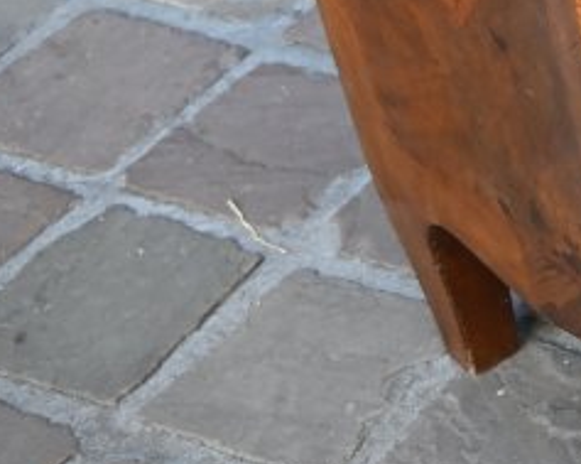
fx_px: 2390
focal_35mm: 139
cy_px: -130
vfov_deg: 10.8
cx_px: 1419
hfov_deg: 11.4
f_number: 3.5
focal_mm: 19.5
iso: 400
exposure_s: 1/200
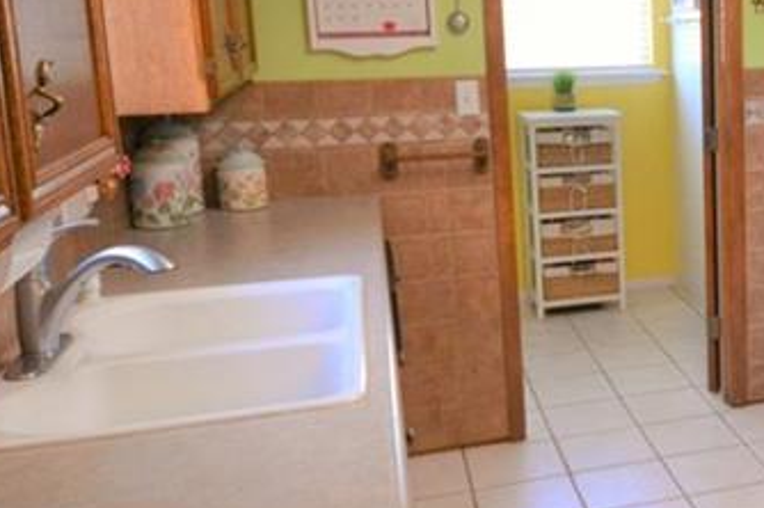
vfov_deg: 29.0
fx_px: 975
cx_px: 810
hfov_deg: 37.0
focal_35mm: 46
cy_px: 183
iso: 1100
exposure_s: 1/60
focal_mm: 10
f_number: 4
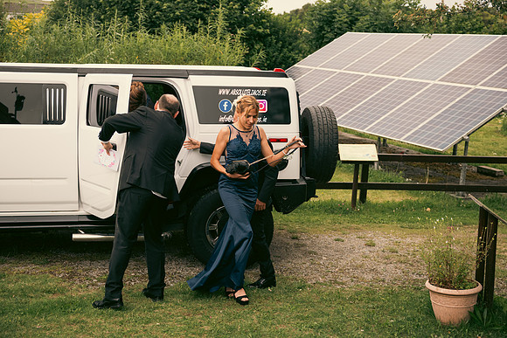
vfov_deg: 27.0
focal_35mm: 50
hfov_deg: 39.6
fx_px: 704
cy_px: 169
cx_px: 254
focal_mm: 50
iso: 250
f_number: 3.5
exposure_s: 1/500
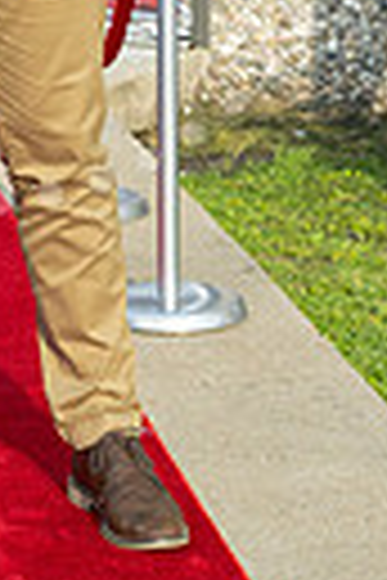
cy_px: -211
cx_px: -36
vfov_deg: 10.6
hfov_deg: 7.2
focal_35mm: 189
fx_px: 3047
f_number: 5.6
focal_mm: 54
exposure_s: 1/1000
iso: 400
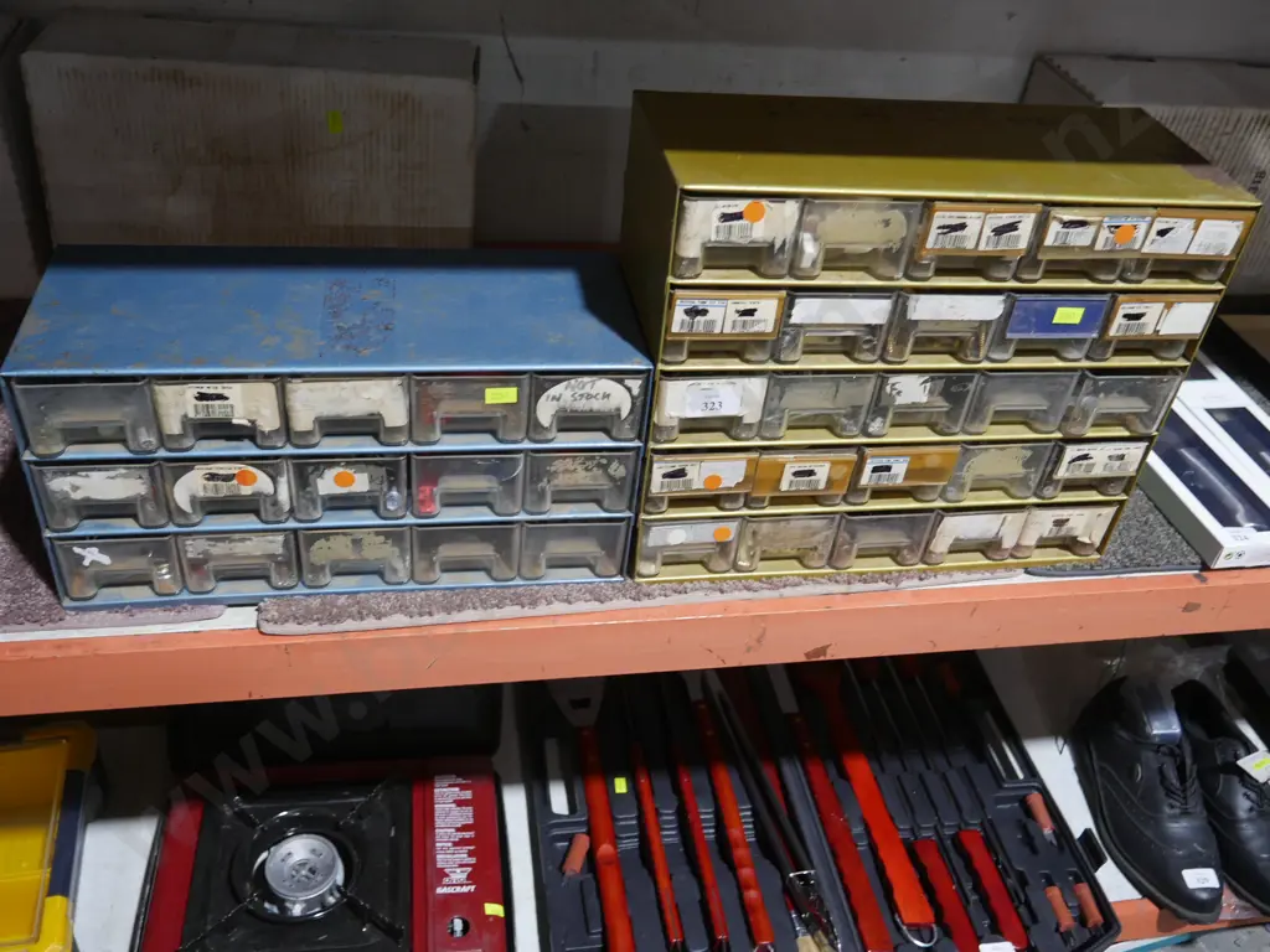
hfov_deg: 60.0
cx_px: 635
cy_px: 476
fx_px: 1101
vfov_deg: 46.8
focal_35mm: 30
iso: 500
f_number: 3.6
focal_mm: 15
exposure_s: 1/60
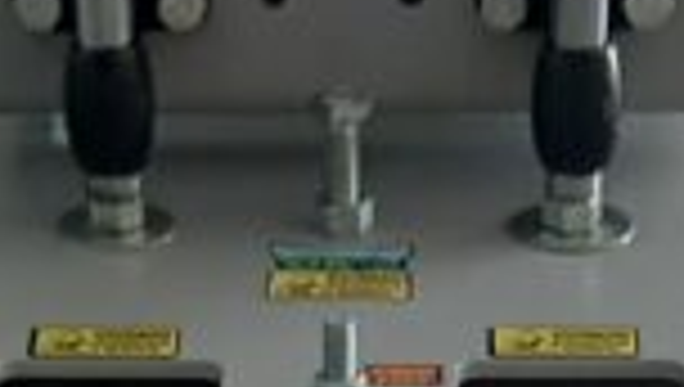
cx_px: 279
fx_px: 3596
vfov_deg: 5.6
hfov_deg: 10.9
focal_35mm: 198
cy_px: 1296
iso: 80
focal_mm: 3.93
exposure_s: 1/60
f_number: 1.7
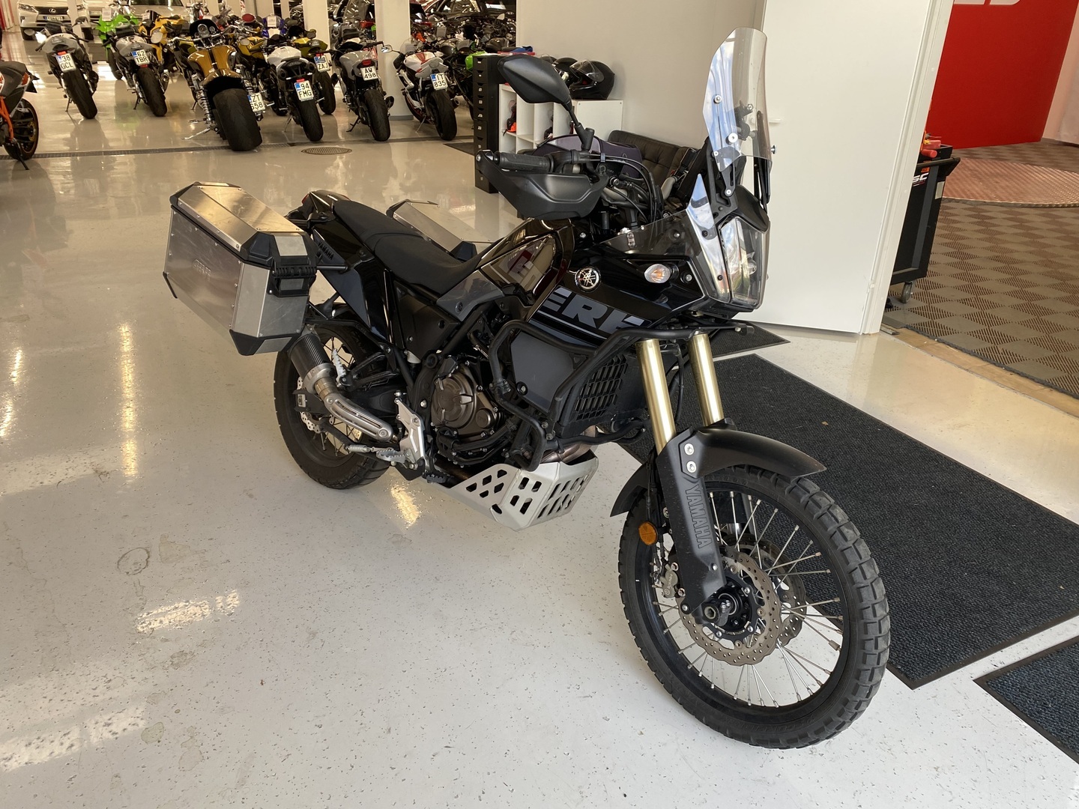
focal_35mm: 26
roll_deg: -1.2
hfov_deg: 67.3
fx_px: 810
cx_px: 540
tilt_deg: -26.4
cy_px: 404
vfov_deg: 53.1
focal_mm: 4.25
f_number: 1.8
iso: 80
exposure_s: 1/100
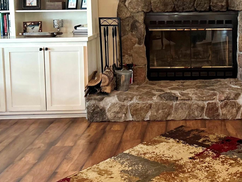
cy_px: 24
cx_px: 189
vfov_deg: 24.6
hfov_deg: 32.4
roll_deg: +1.2
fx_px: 406
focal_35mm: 58
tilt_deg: -4.4
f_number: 1.5
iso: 400
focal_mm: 5.7
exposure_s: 1/60
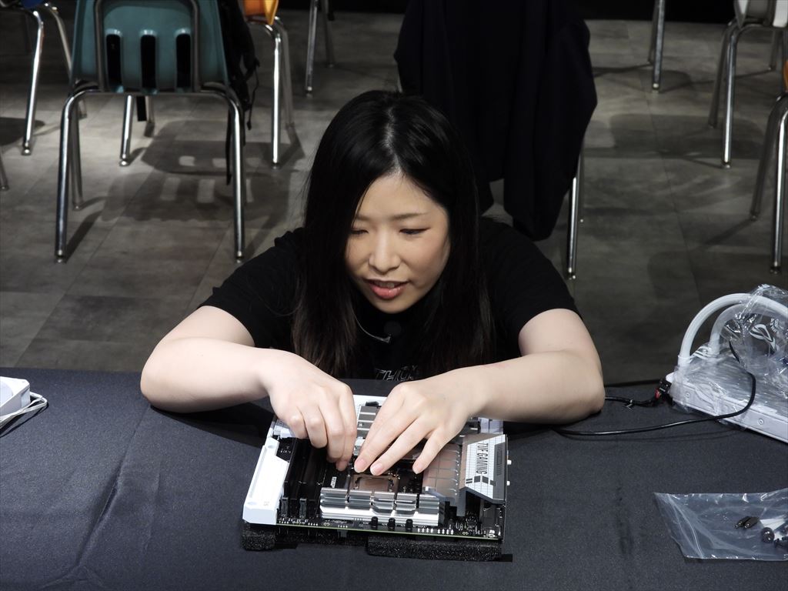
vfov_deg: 18.4
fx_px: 1821
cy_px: 296
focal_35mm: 80
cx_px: 394
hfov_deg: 24.4
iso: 220
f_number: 3.5
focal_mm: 14.3
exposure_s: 1/60
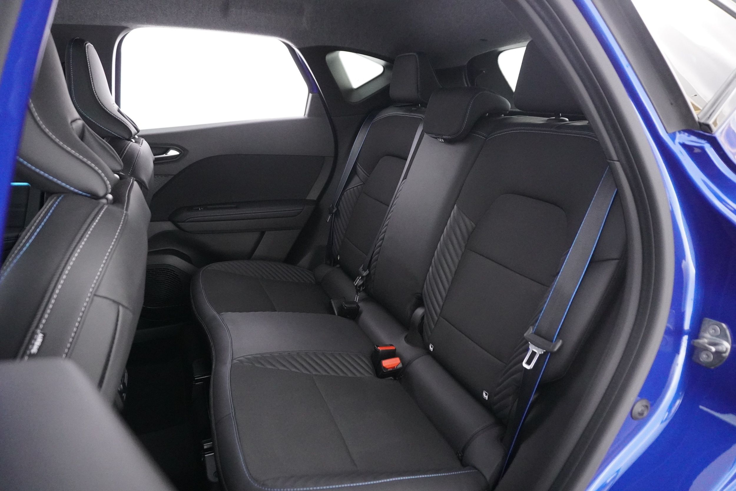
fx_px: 491
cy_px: 246
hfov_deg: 73.7
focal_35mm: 24
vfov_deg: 53.1
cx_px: 368
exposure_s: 1/40
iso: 6400
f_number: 3.5
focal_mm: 16
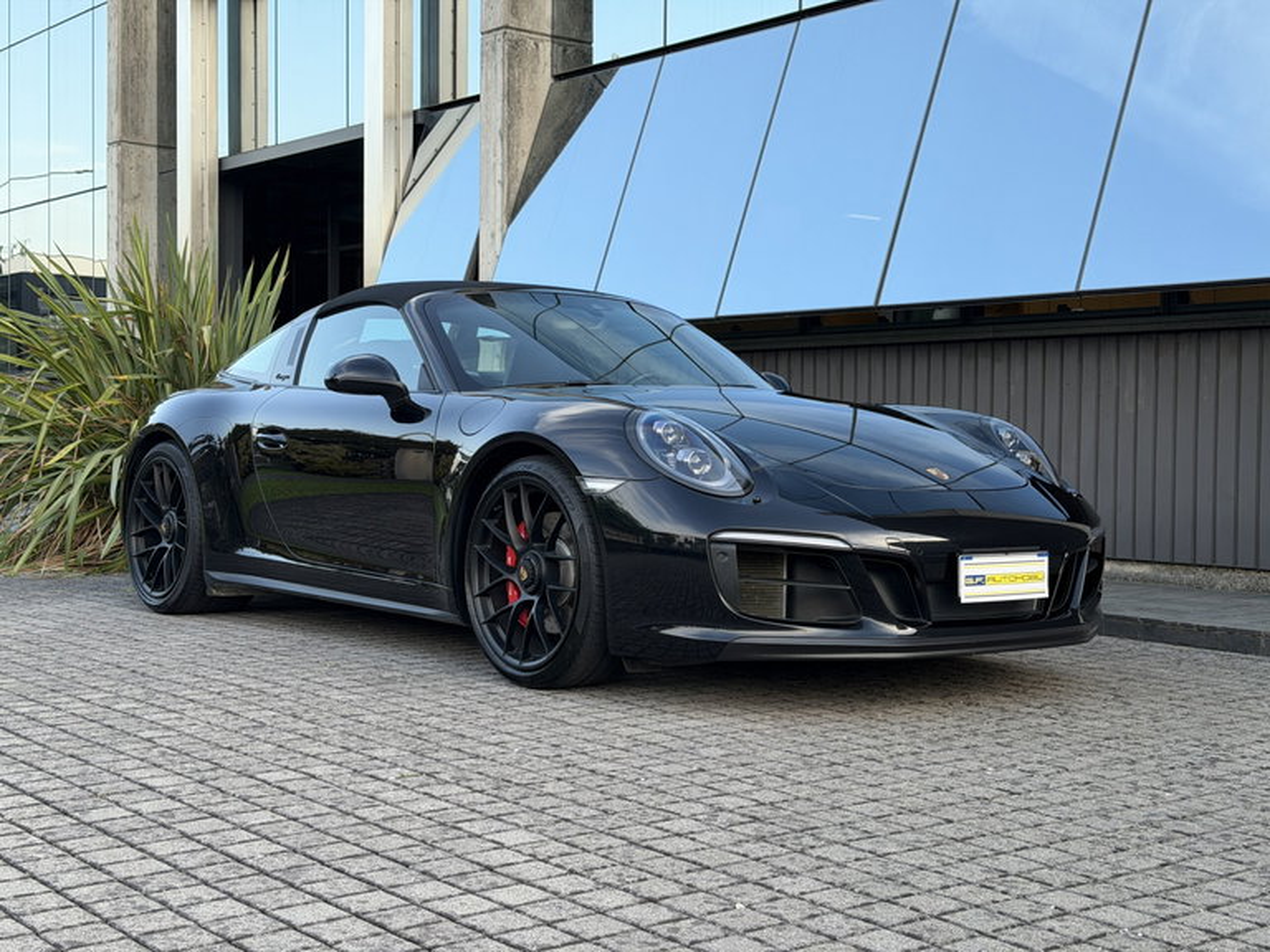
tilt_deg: -1.3
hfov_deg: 39.7
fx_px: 1761
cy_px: 476
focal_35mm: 48
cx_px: 635
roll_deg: -0.6
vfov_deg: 30.3
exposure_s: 1/361
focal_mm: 6.76
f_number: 1.78
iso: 64
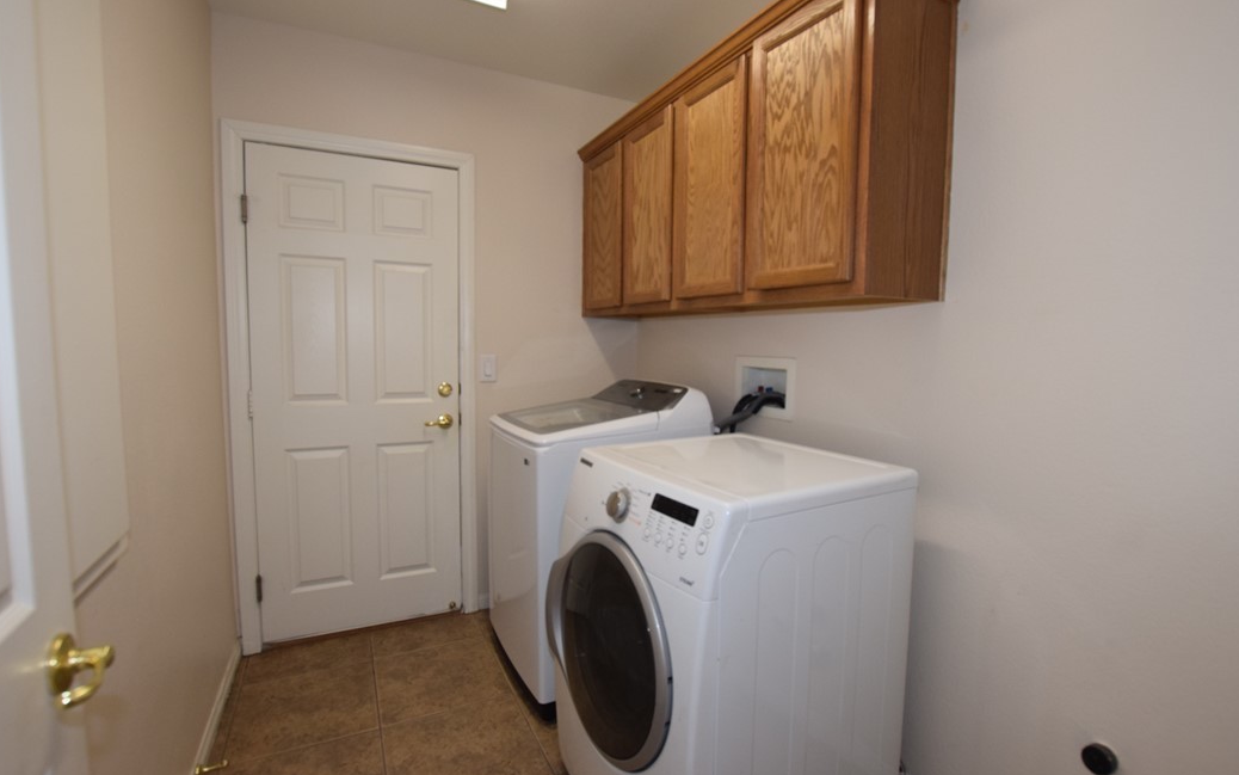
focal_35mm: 16
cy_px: 392
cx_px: 634
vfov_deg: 71.3
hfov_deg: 97.8
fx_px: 540
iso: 800
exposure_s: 1/100
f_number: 5
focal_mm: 10
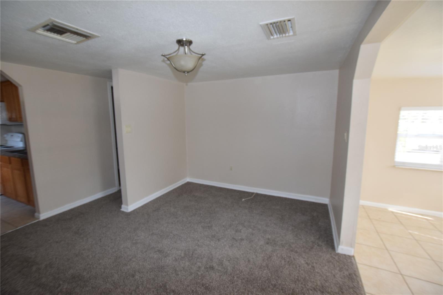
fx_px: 185
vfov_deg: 77.3
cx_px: 222
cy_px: 148
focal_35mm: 15
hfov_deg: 100.4
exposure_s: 1/100
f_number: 5
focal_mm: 10
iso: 800
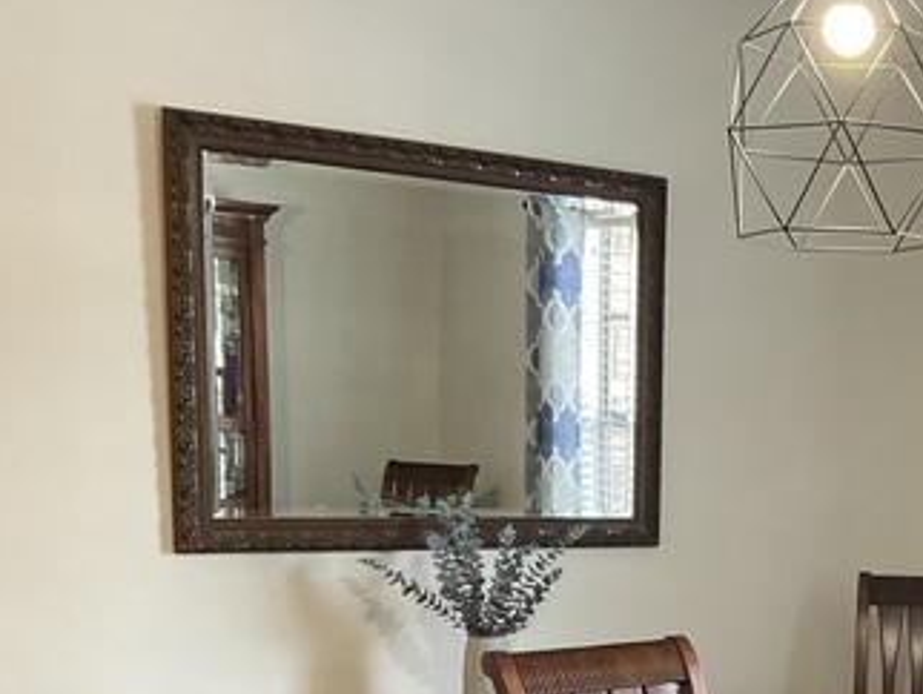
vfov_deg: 23.4
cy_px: 703
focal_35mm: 60
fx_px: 1601
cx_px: 899
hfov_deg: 30.2
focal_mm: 3
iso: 100
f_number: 1.8
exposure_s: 1/60
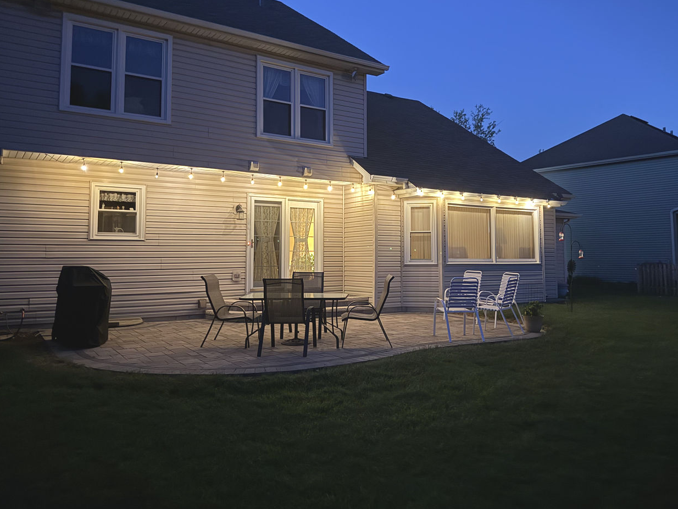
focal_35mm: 28
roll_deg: +0.4
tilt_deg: +5.2
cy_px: 216
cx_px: 362
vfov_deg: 49.6
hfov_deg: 63.4
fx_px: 549
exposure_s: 1/9
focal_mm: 6.76
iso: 1250
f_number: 1.78
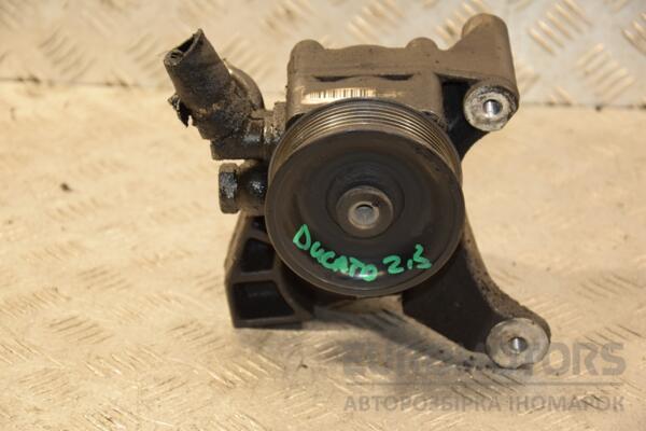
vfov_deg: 12.2
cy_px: 216
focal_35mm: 112
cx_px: 323
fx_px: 2019
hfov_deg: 18.2
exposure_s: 1/80
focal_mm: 75
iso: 800
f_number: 5.3
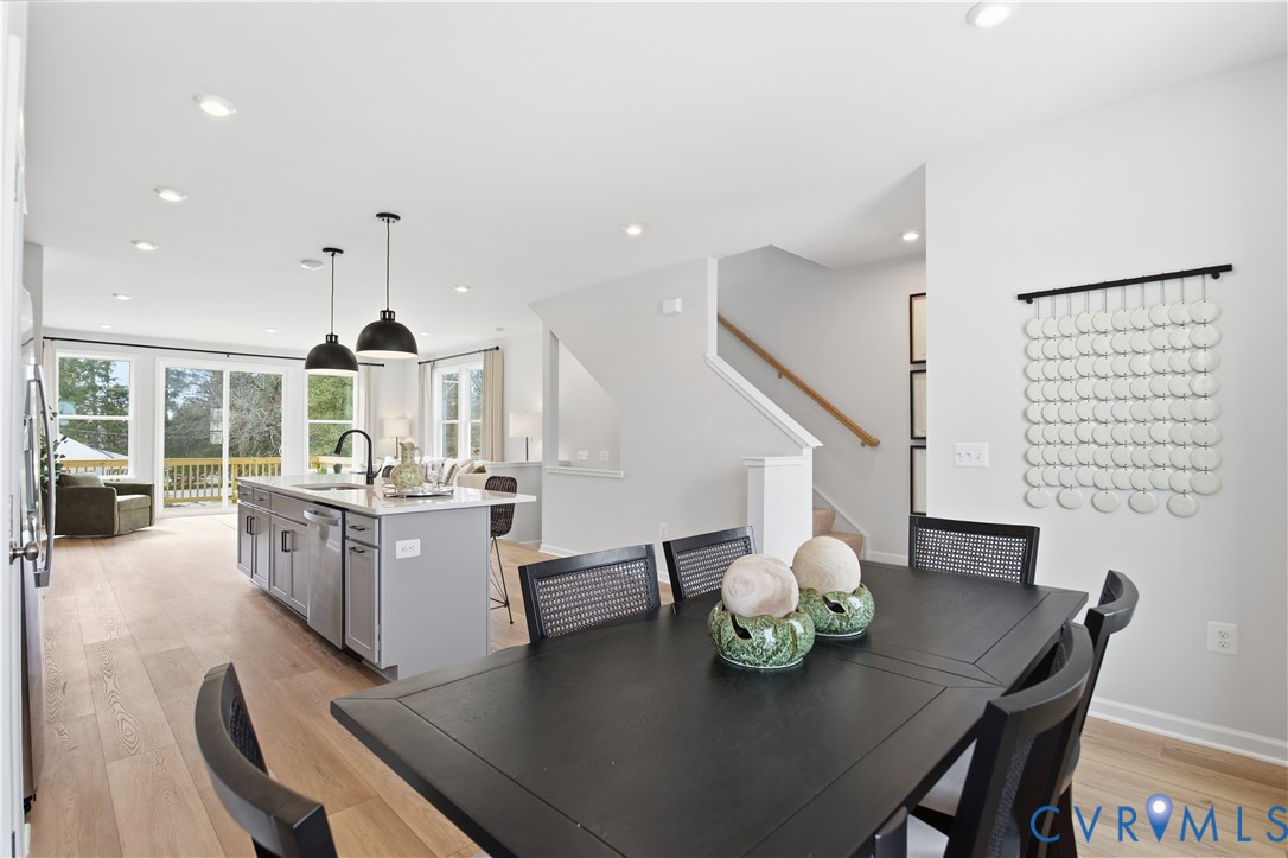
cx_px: 644
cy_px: 429
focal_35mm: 17
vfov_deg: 70.4
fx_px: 608
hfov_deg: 93.3
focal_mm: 17
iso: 250
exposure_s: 1/200
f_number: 6.3
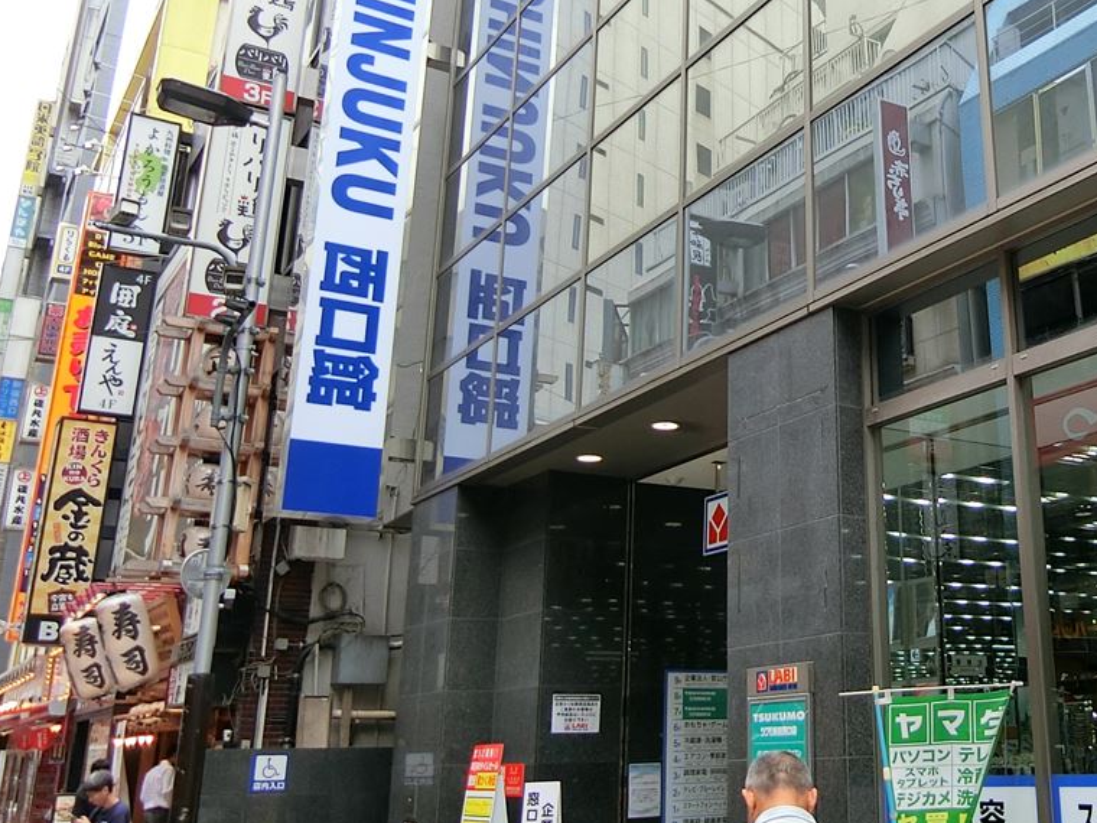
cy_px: 323
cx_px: 850
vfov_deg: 35.8
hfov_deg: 44.9
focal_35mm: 40
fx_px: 1268
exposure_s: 1/400
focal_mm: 4.06
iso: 80
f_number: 2.7
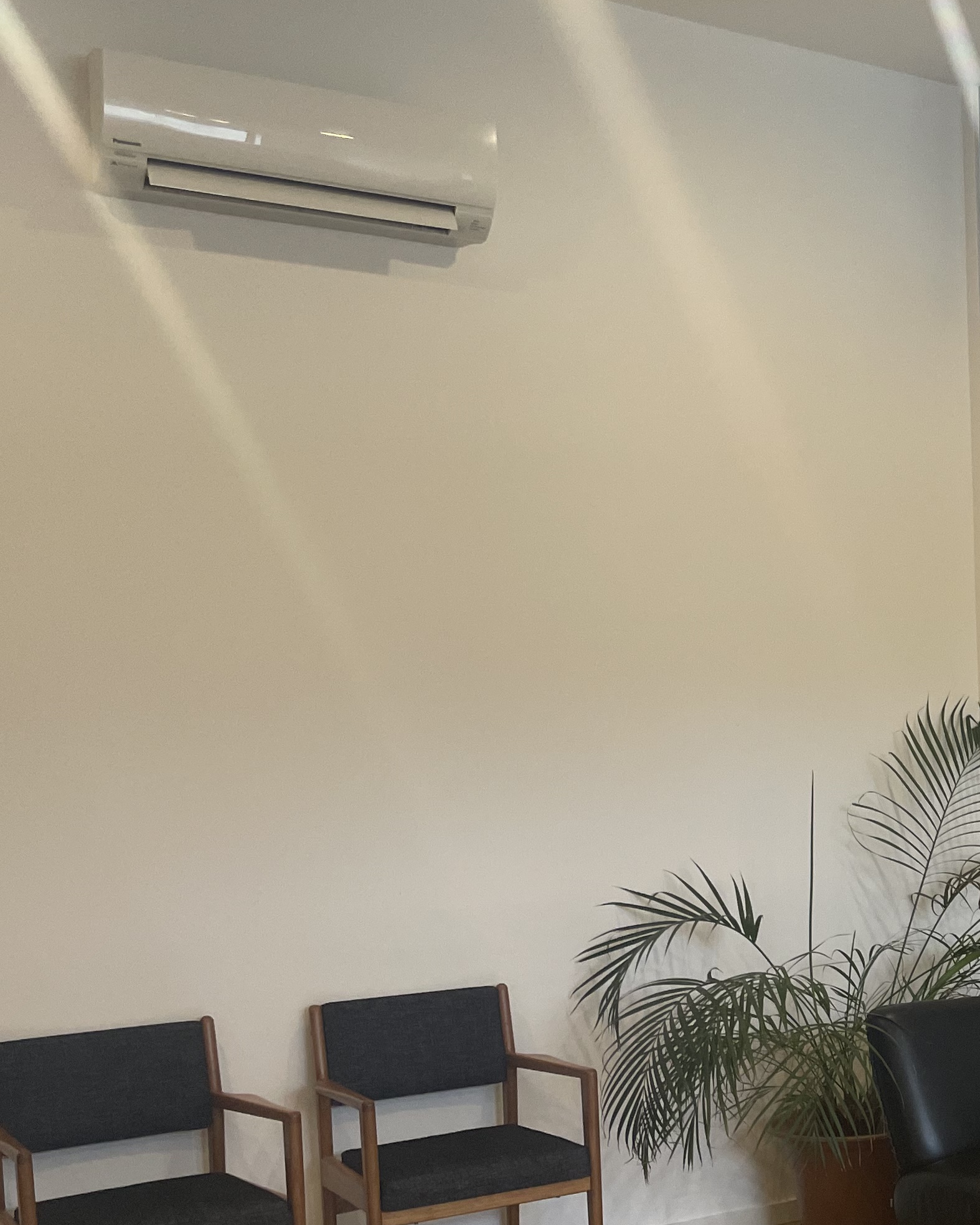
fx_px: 1886
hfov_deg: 25.6
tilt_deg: -4.9
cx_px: 1225
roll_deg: +0.1
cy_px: 885
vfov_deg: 35.4
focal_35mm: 52
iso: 100
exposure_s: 1/100
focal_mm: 4.2
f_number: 1.6
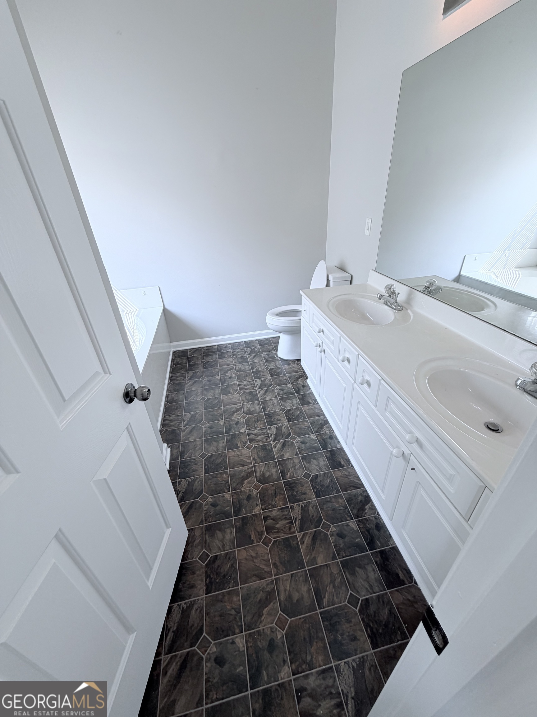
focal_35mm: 14
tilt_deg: -29.5
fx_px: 290
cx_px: 268
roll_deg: +3.1
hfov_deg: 85.7
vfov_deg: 102.1
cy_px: 358
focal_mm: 2.22
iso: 64
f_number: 2.2
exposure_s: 1/120
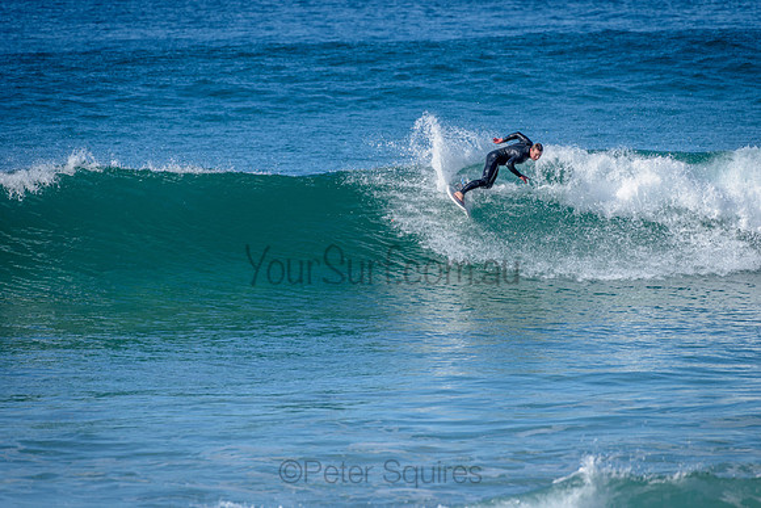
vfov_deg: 2.8
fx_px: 10571
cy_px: 254
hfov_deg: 4.1
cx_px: 380
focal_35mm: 500
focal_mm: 500
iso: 160
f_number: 5.6
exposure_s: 1/2000
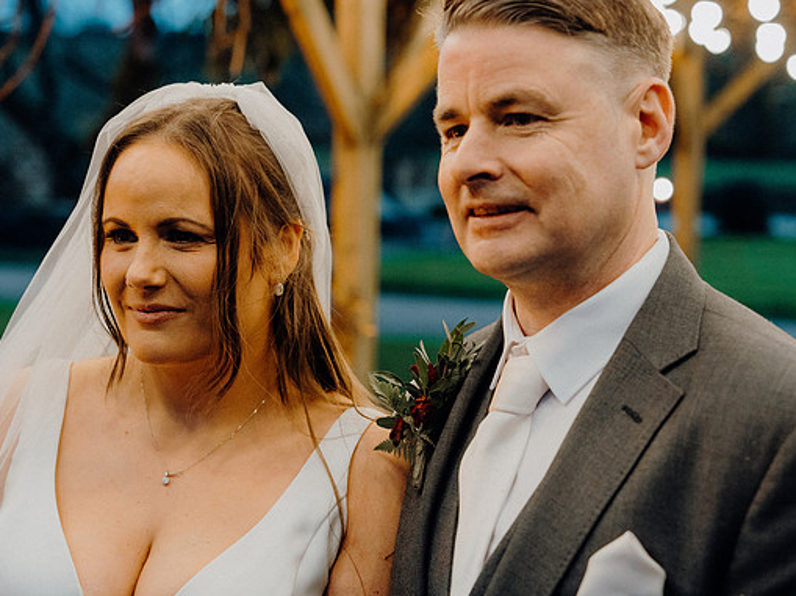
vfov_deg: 21.6
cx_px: 378
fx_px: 1563
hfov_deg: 28.6
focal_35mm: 68
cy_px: 300
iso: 5000
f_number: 3.5
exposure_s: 1/160
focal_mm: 62
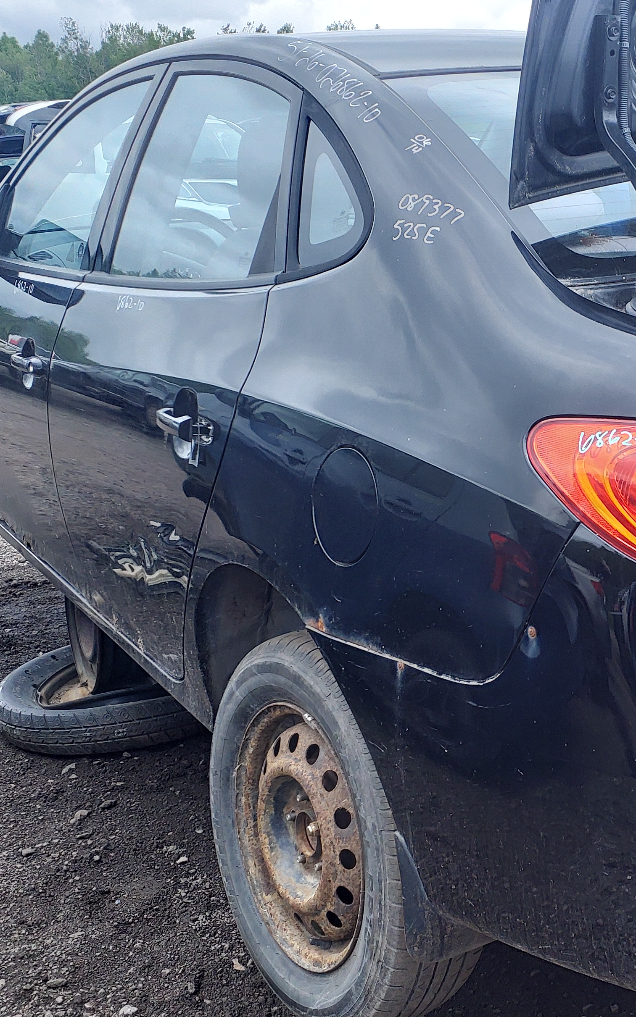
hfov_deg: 26.3
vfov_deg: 42.6
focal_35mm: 47
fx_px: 1304
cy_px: 496
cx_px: 602
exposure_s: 1/213
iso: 40
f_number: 1.9
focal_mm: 3.58
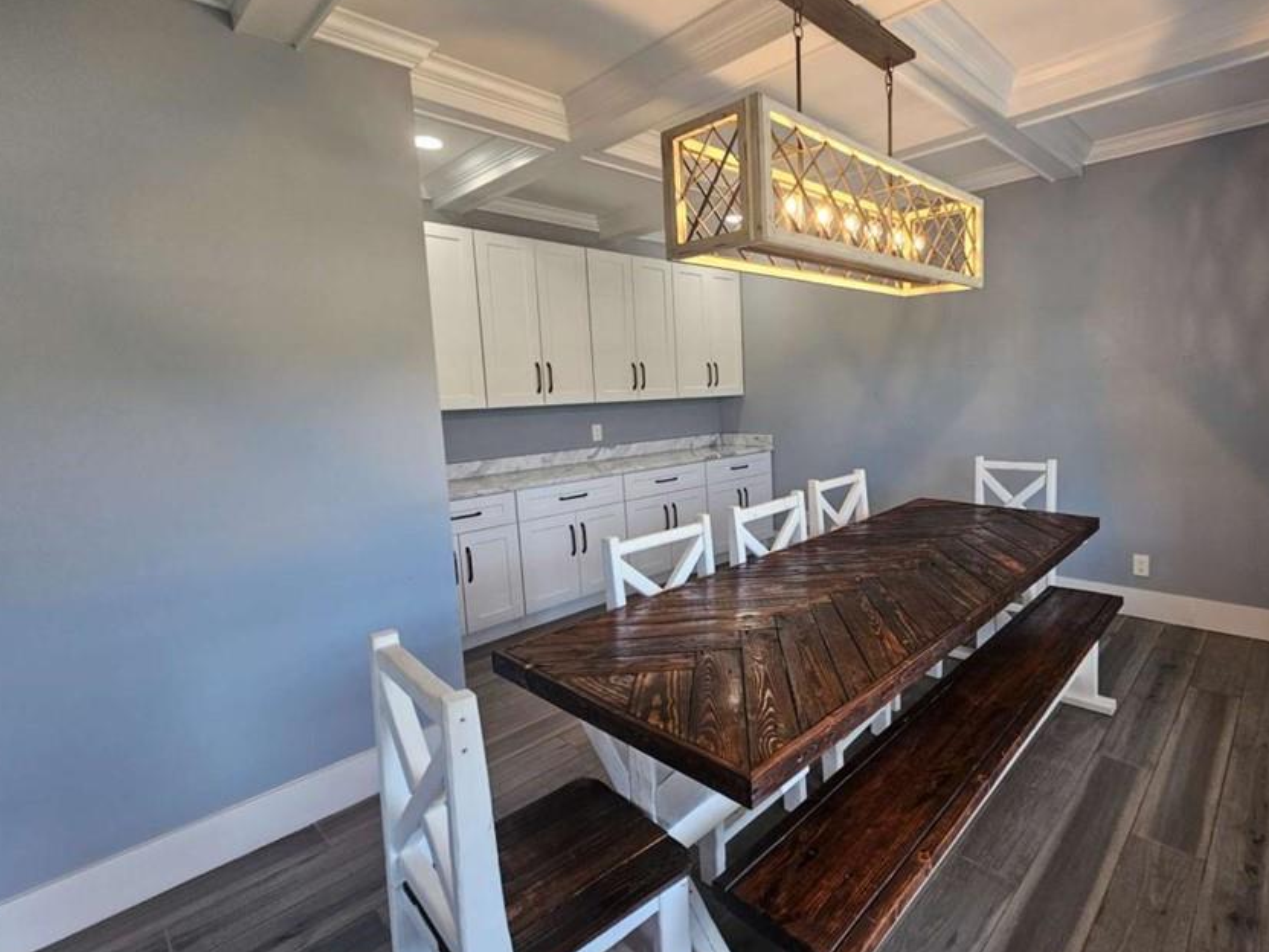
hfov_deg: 93.1
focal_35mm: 16
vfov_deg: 78.1
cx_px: 770
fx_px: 587
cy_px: 453
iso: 64
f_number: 2.2
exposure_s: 1/60
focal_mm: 2.2
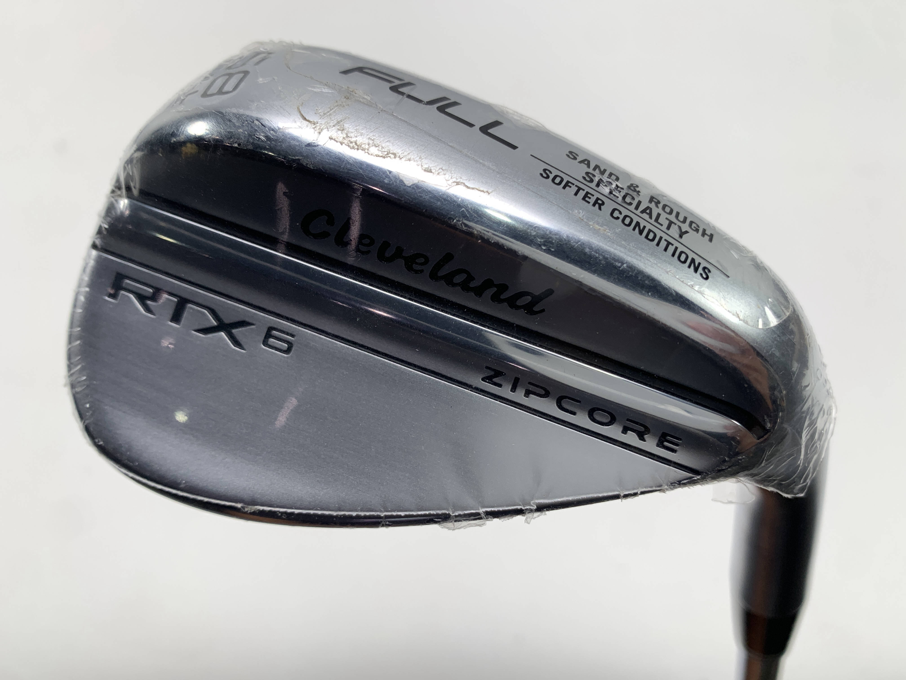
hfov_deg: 67.3
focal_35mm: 26
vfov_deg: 53.1
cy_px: 340
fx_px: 680
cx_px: 453
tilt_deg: -57.2
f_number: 1.8
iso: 25
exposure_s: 1/203
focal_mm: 4.25
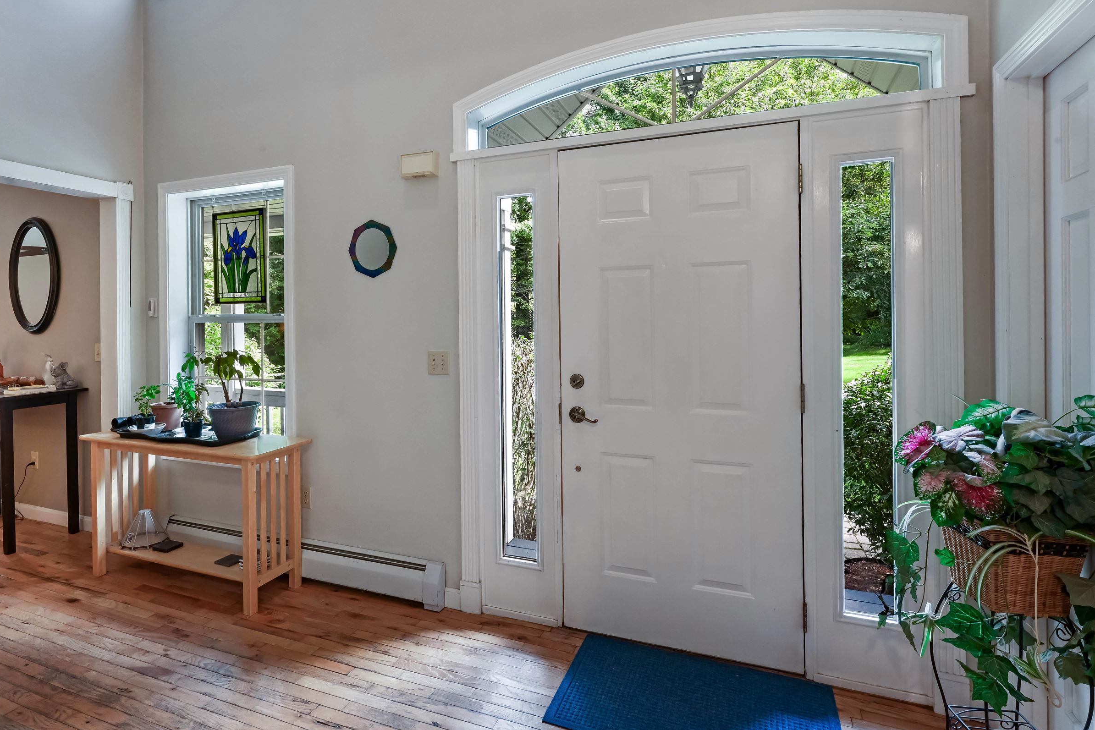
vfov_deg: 67.3
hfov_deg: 89.7
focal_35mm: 18
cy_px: 336
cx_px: 493
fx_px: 547
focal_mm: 14
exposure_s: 1/4
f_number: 14
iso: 1000
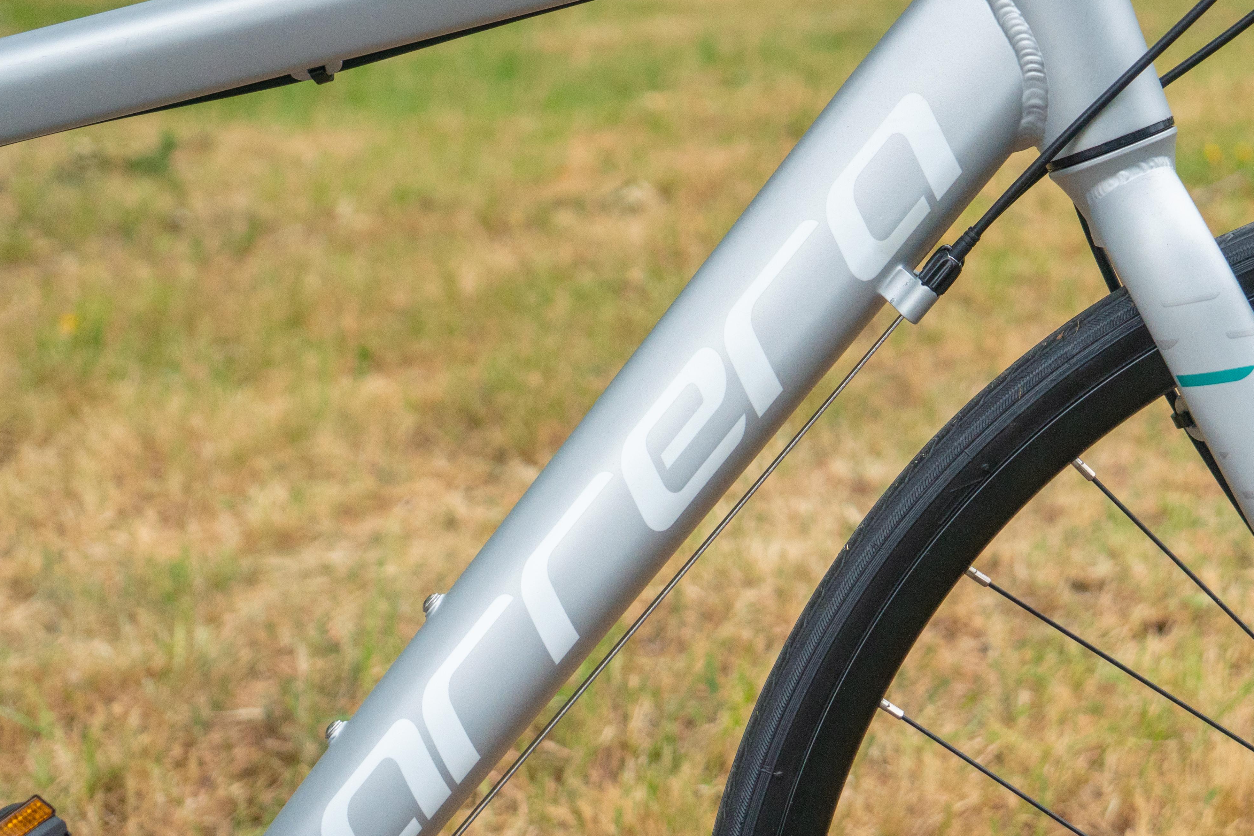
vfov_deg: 17.7
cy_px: 350
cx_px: 972
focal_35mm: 77
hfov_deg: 25.9
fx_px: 2683
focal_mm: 38
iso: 1250
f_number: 4
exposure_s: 1/2500
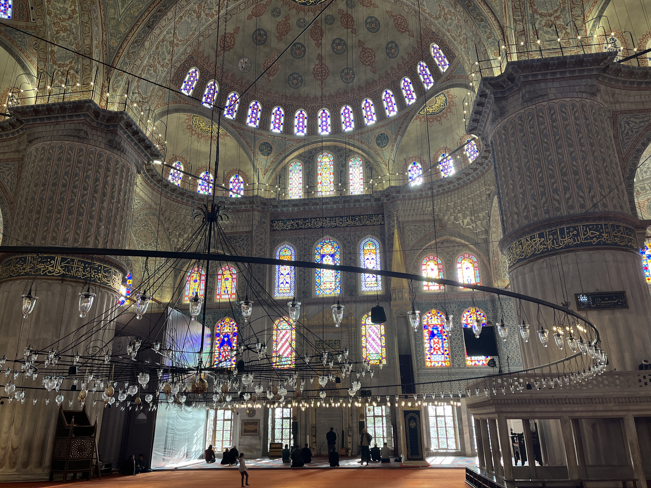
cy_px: 244
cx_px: 326
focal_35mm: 26
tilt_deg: +19.0
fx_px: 489
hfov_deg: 67.3
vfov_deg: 53.1
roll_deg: +0.3
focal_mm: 5.1
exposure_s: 1/98
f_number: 1.6
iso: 64
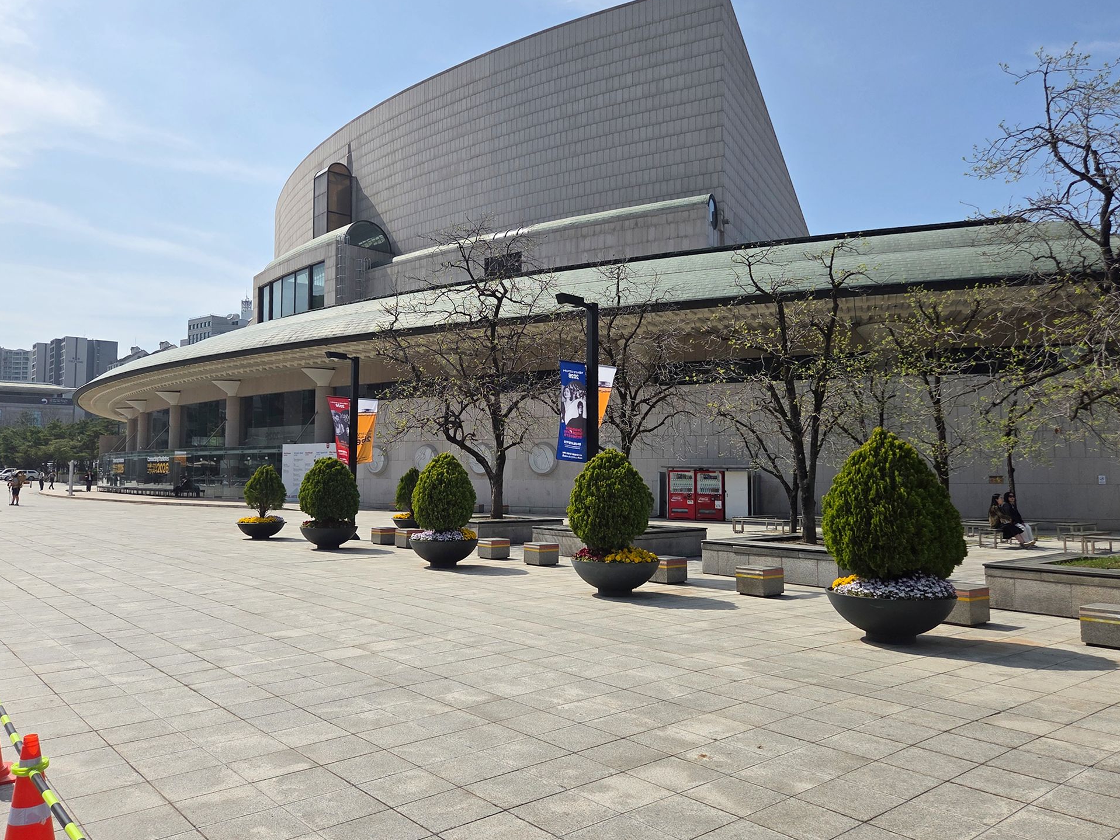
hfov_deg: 71.6
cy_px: 403
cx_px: 561
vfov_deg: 56.8
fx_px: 777
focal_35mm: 24
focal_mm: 5.4
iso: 80
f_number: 1.8
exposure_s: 1/7891
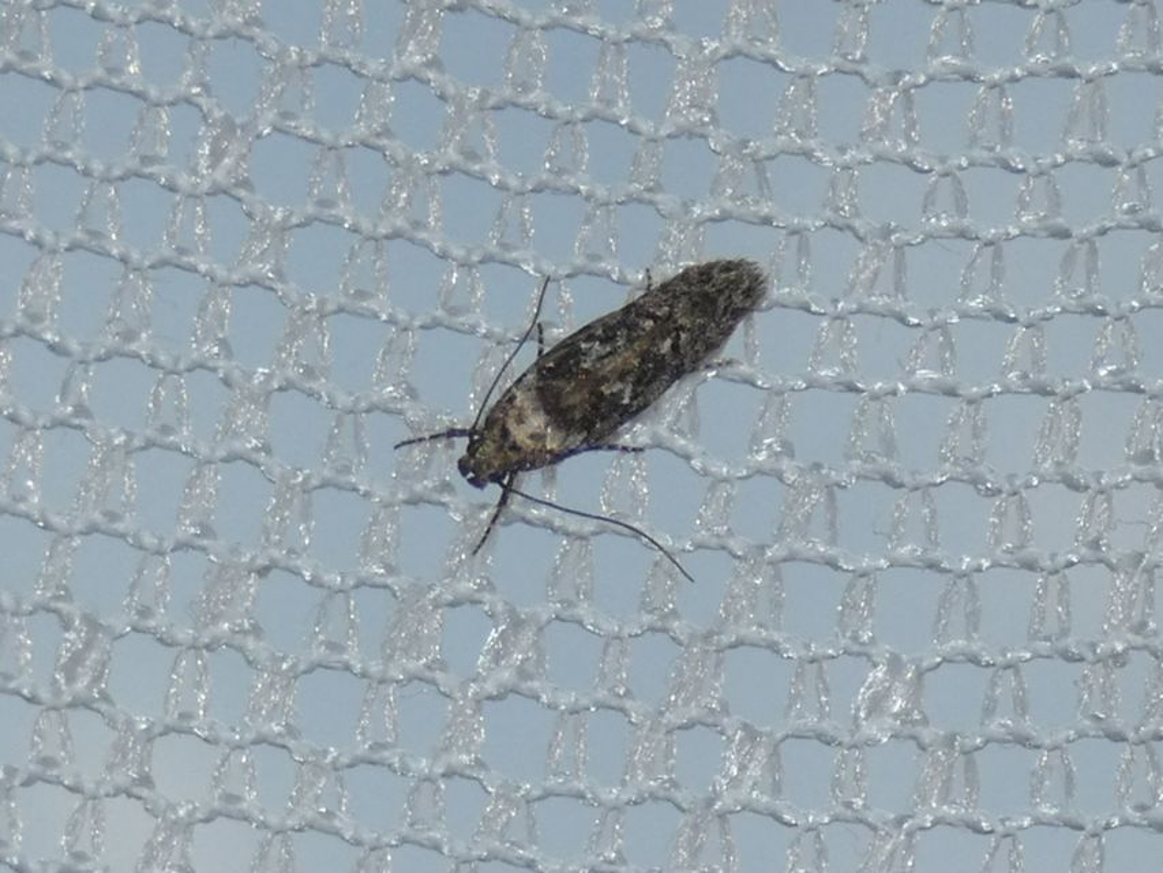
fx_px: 3595
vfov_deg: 13.8
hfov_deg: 18.4
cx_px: 582
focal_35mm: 107
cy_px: 436
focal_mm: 19.2
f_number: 4.9
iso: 80
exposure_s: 1/400
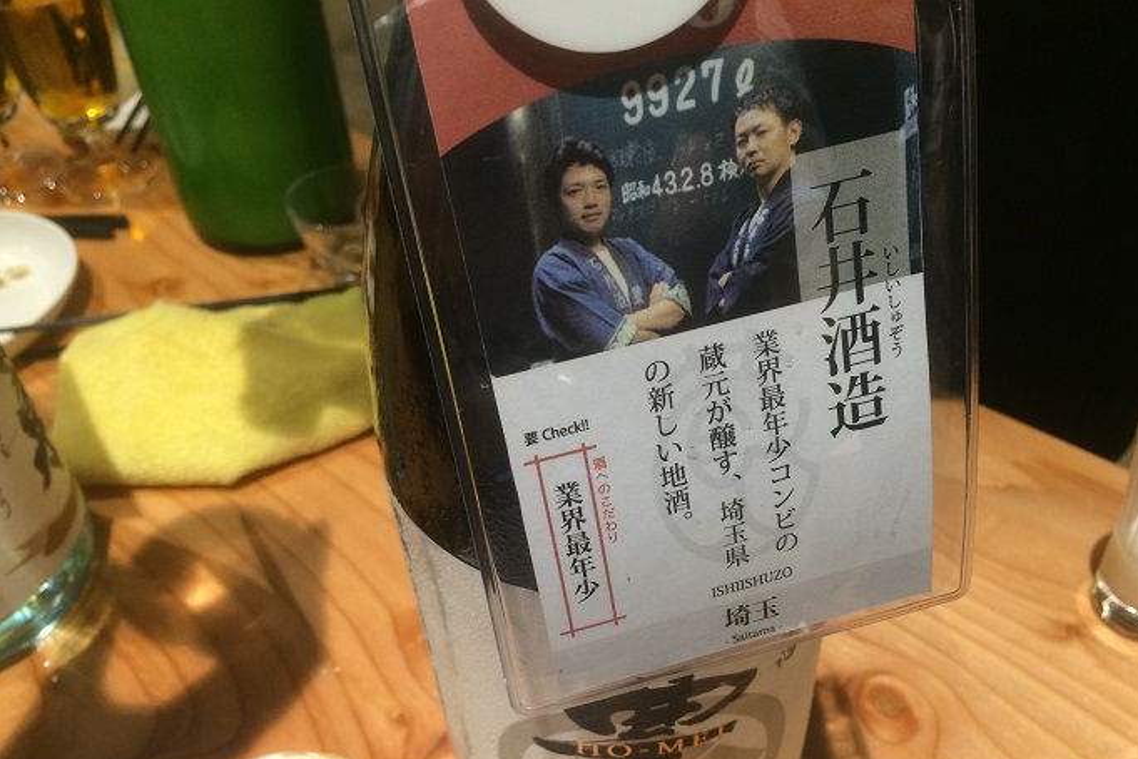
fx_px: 980
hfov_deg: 60.3
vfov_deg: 42.2
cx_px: 583
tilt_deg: -43.1
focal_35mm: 31
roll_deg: +3.0
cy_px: 437
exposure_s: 1/30
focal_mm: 4.15
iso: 64
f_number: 2.2
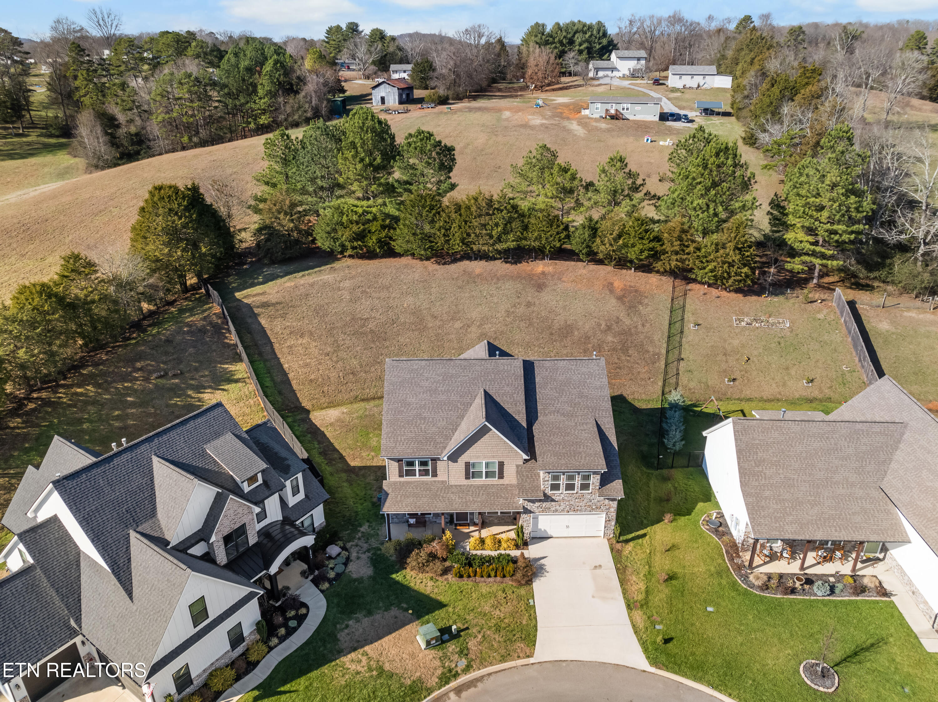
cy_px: 351
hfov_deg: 71.6
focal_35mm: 24
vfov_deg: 56.8
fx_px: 650
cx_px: 469
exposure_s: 1/120
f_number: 2.8
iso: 140
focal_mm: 12.29
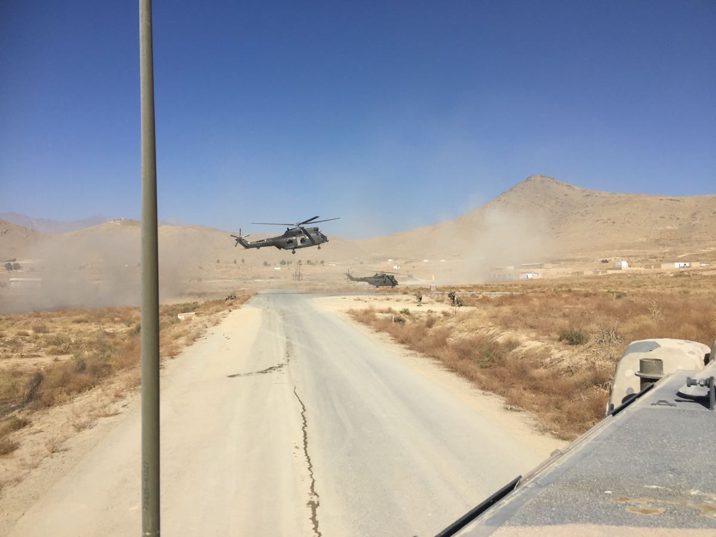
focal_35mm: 29
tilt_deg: +3.1
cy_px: 268
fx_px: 600
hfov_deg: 61.7
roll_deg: -1.2
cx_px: 358
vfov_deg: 48.2
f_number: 2.2
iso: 32
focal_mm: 4.15
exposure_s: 1/3300
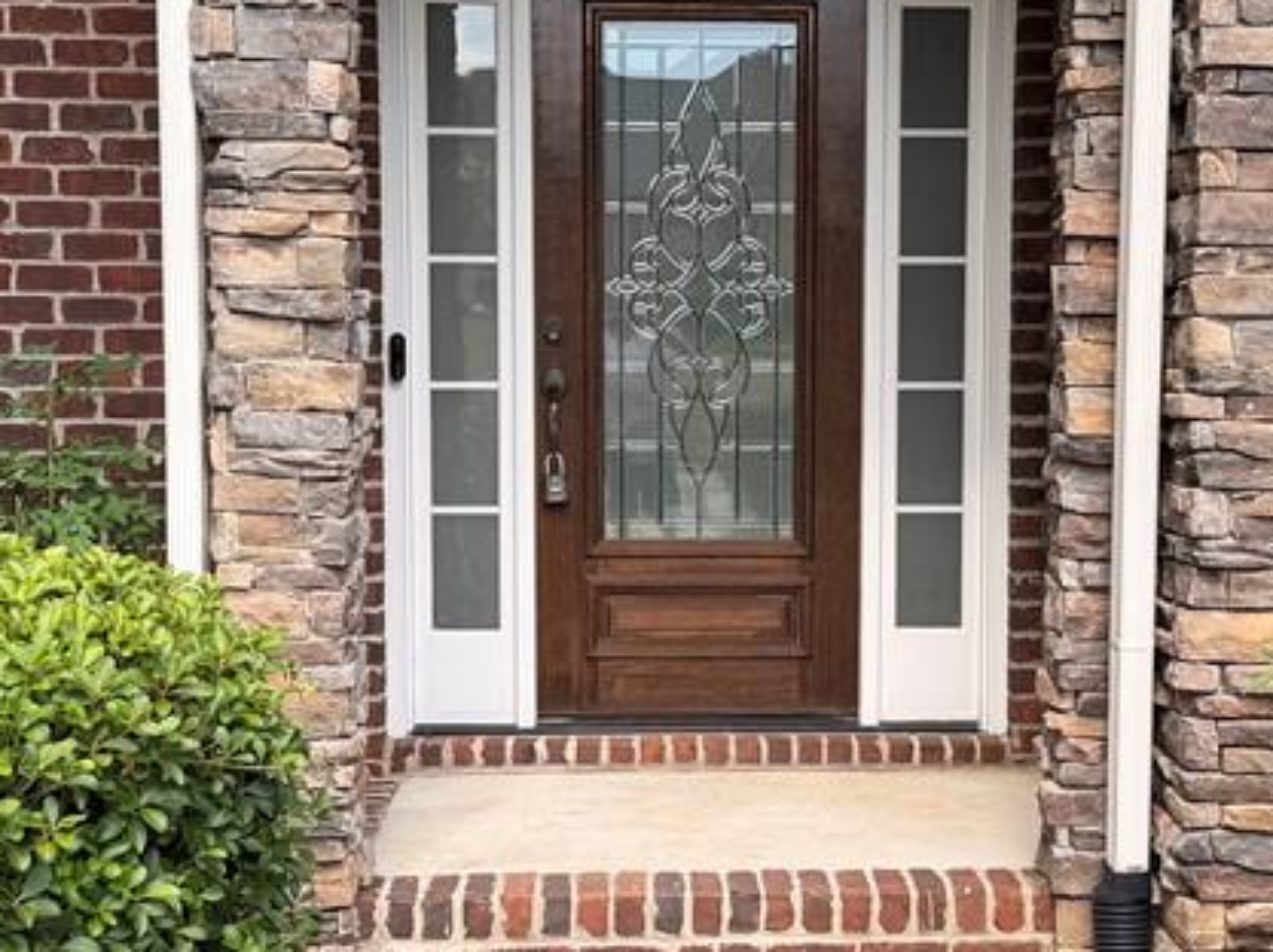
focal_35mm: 59
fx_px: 2168
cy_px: 467
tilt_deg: -5.9
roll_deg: -0.4
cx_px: 708
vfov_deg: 24.8
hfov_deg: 32.7
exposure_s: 1/1271
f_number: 1.78
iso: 80
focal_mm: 6.76
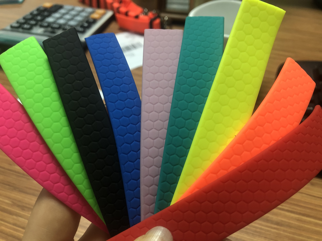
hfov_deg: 63.4
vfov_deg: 49.7
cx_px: 161
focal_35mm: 28
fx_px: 260
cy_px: 120
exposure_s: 1/20
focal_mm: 3.99
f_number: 1.8
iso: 40
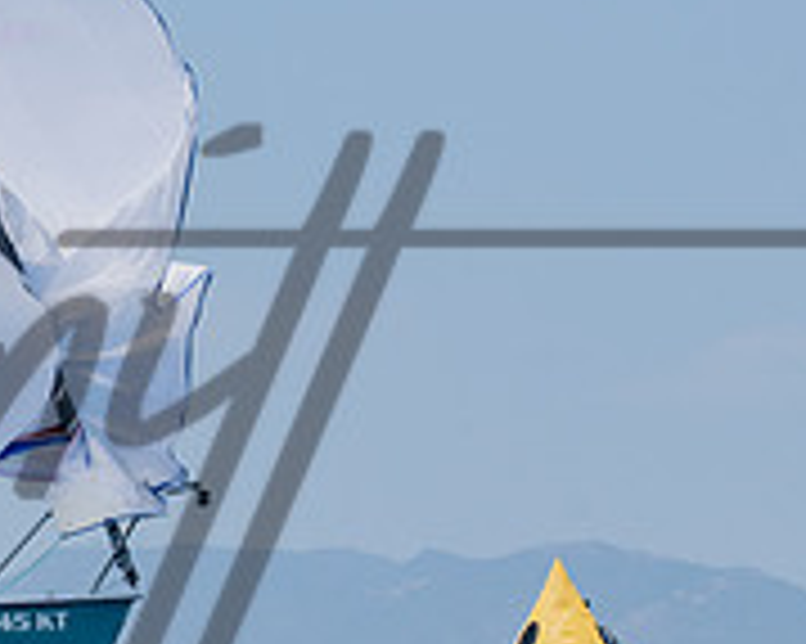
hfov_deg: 6.0
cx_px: -203
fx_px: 7701
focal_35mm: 323
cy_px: 345
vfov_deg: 4.8
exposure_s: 1/1250
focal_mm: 70
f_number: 8
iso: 400
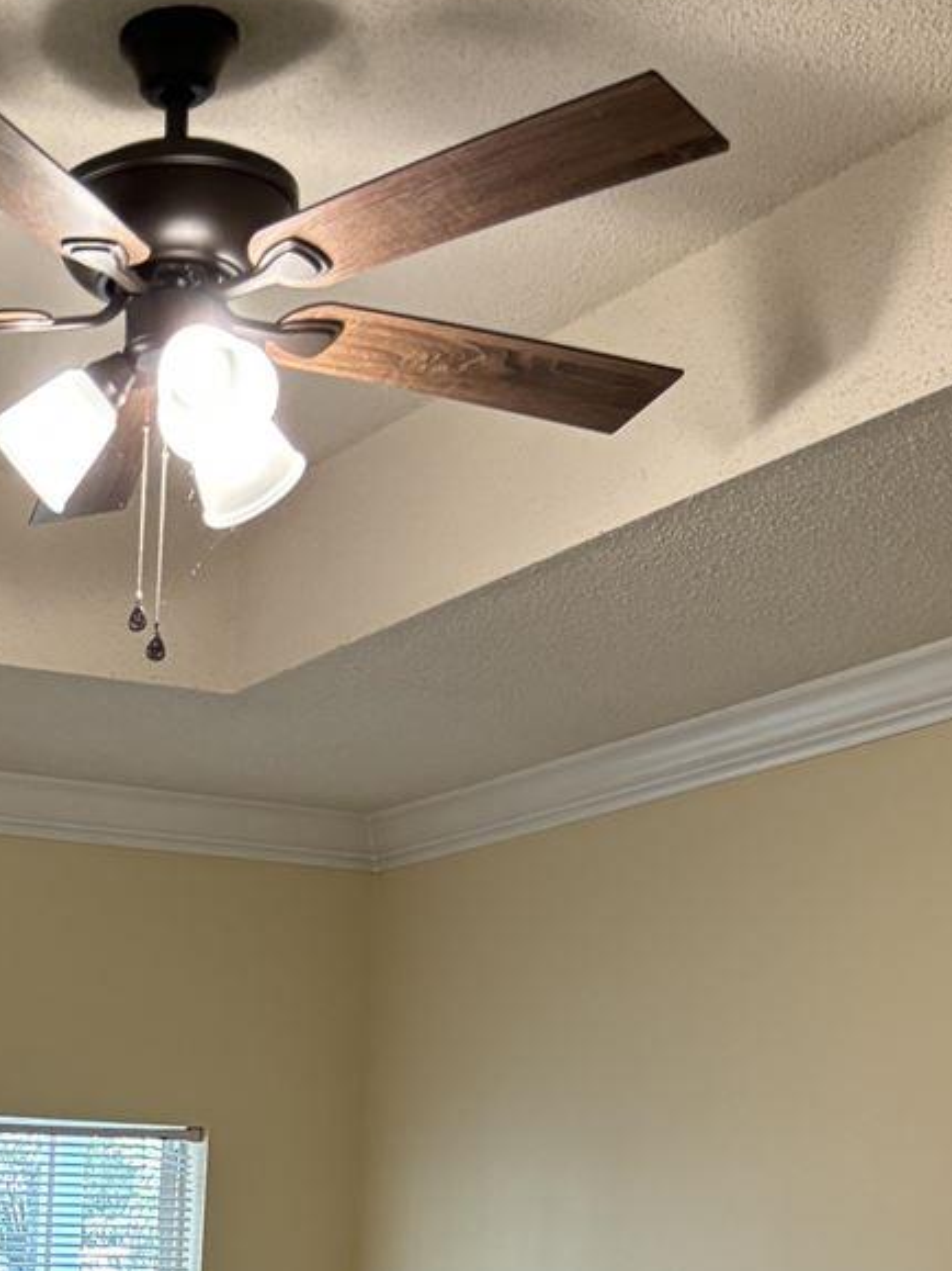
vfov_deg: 24.8
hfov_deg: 20.0
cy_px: 1618
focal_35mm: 69
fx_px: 2531
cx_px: -191
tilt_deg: -7.4
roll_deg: -2.7
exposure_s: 1/60
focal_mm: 5.96
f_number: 1.6
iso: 250
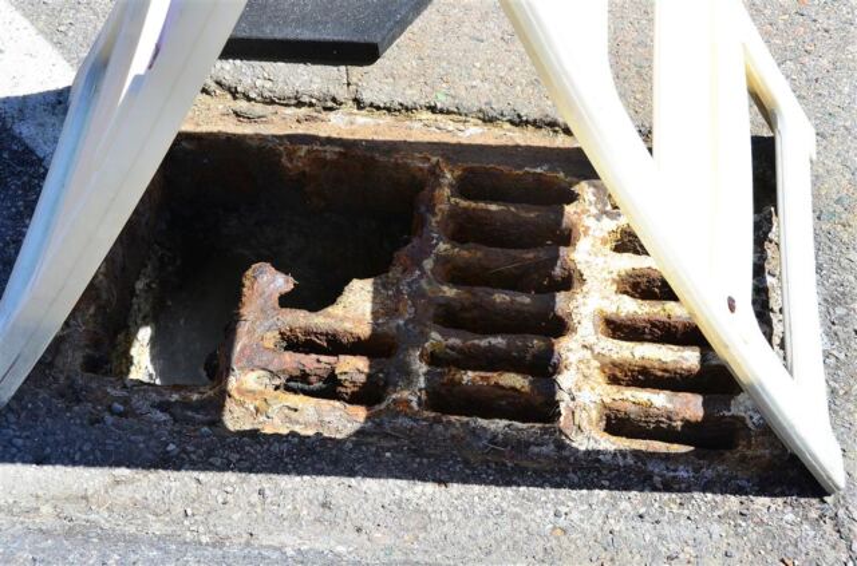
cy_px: 283
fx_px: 1424
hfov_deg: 33.5
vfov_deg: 22.5
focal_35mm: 60
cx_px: 428
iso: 200
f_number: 9
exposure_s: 1/320
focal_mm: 40
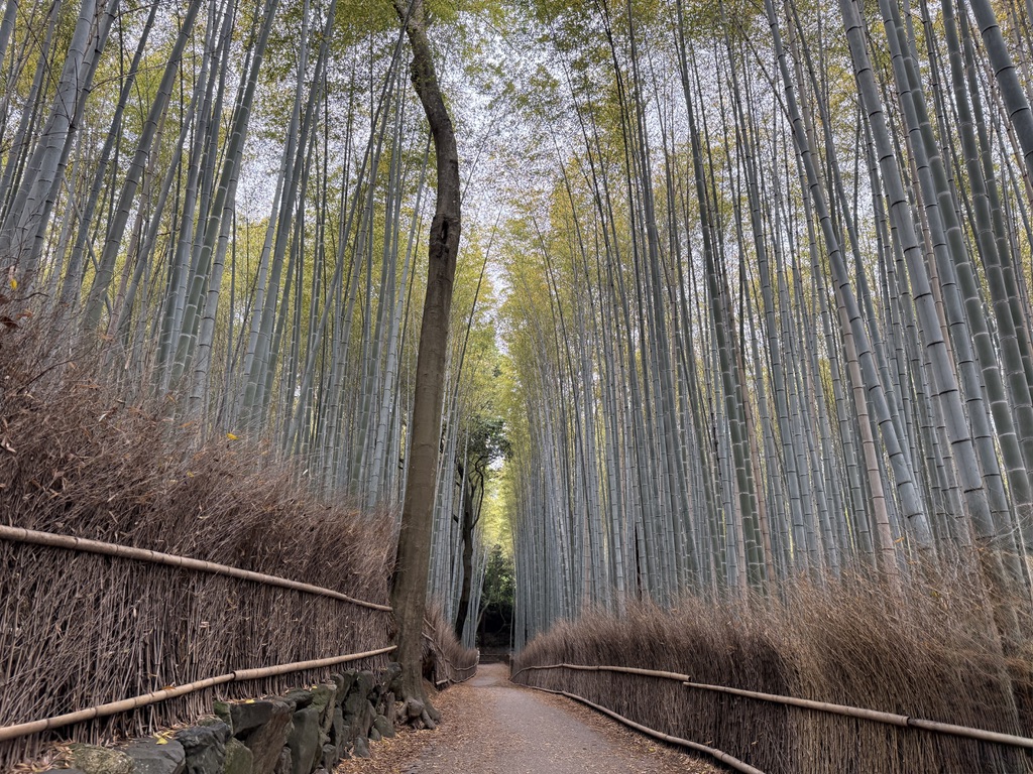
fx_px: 716
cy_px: 387
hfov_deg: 71.6
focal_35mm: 24
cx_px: 516
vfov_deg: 56.8
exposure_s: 1/121
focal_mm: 6.76
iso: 200
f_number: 1.78
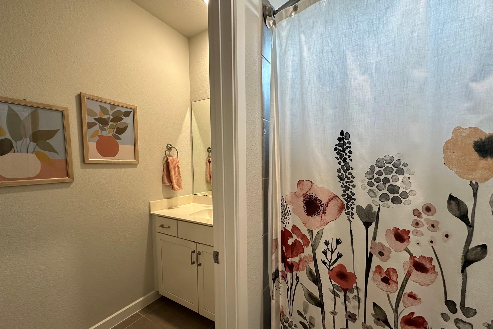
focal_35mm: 15
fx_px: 205
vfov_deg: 77.1
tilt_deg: -4.3
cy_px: 180
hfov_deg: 100.4
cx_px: 251
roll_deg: +0.4
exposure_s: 1/60
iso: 200
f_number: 2.2
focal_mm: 2.22
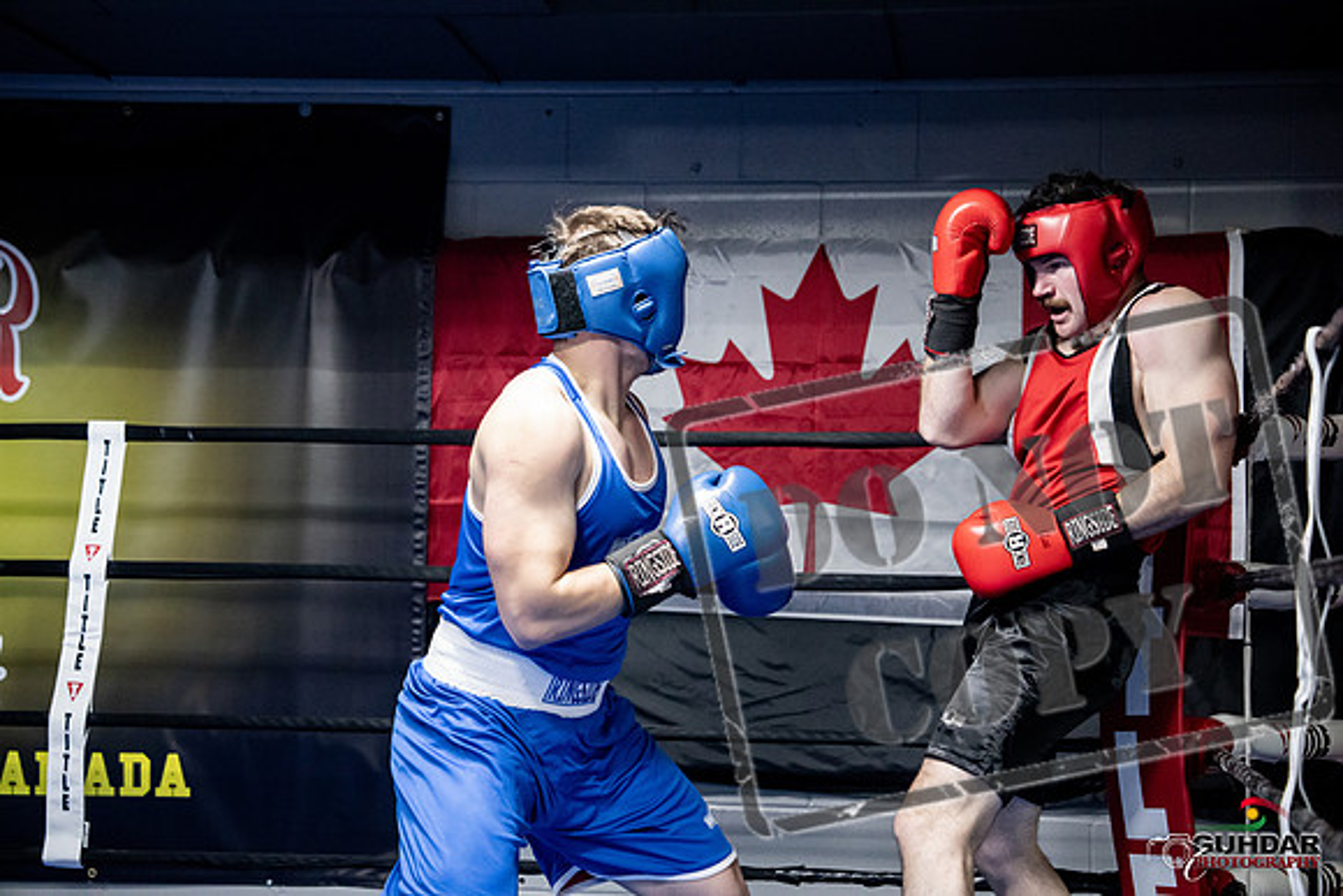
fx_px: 2537
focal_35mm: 68
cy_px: 448
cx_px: 672
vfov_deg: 20.0
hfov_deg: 29.6
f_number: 2.8
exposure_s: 1/1000
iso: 10000
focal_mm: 68
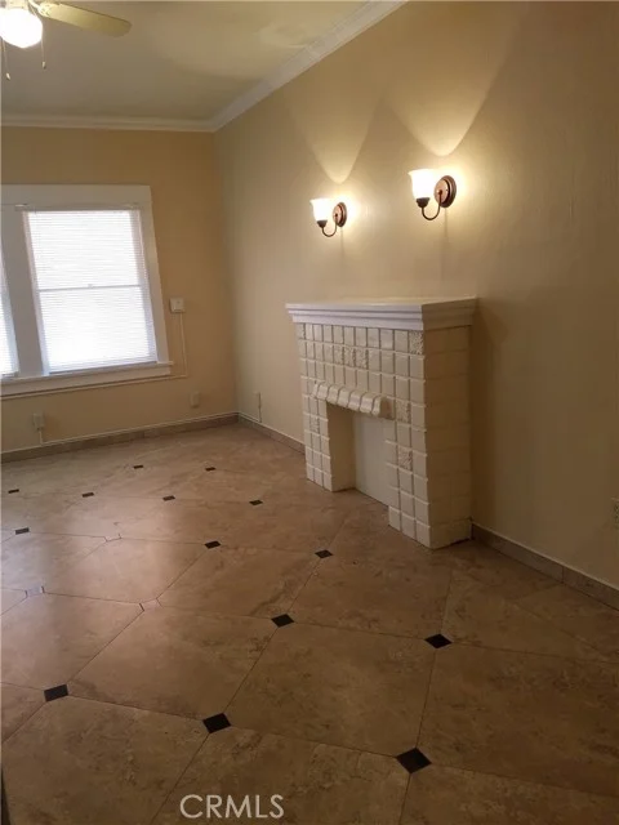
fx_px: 620
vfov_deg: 67.3
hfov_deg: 53.1
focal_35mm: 26
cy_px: 412
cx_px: 310
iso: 125
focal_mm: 4.2
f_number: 1.7
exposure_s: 1/60
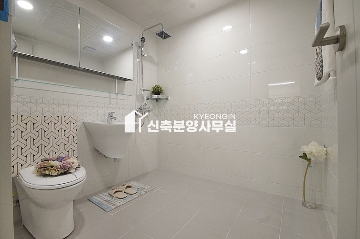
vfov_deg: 77.2
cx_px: 180
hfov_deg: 100.4
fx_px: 150
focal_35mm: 15
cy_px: 120
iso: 1600
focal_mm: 10
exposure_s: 1/40
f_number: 9
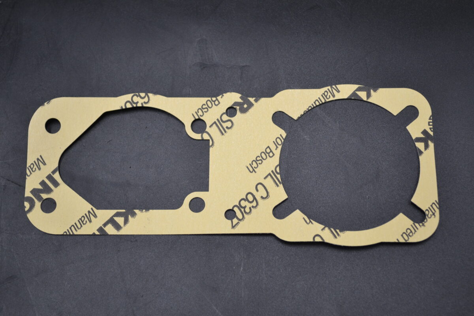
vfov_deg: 22.6
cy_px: 158
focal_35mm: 60
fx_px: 790
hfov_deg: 33.4
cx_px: 237
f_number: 5.3
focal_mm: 40
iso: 400
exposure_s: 1/100
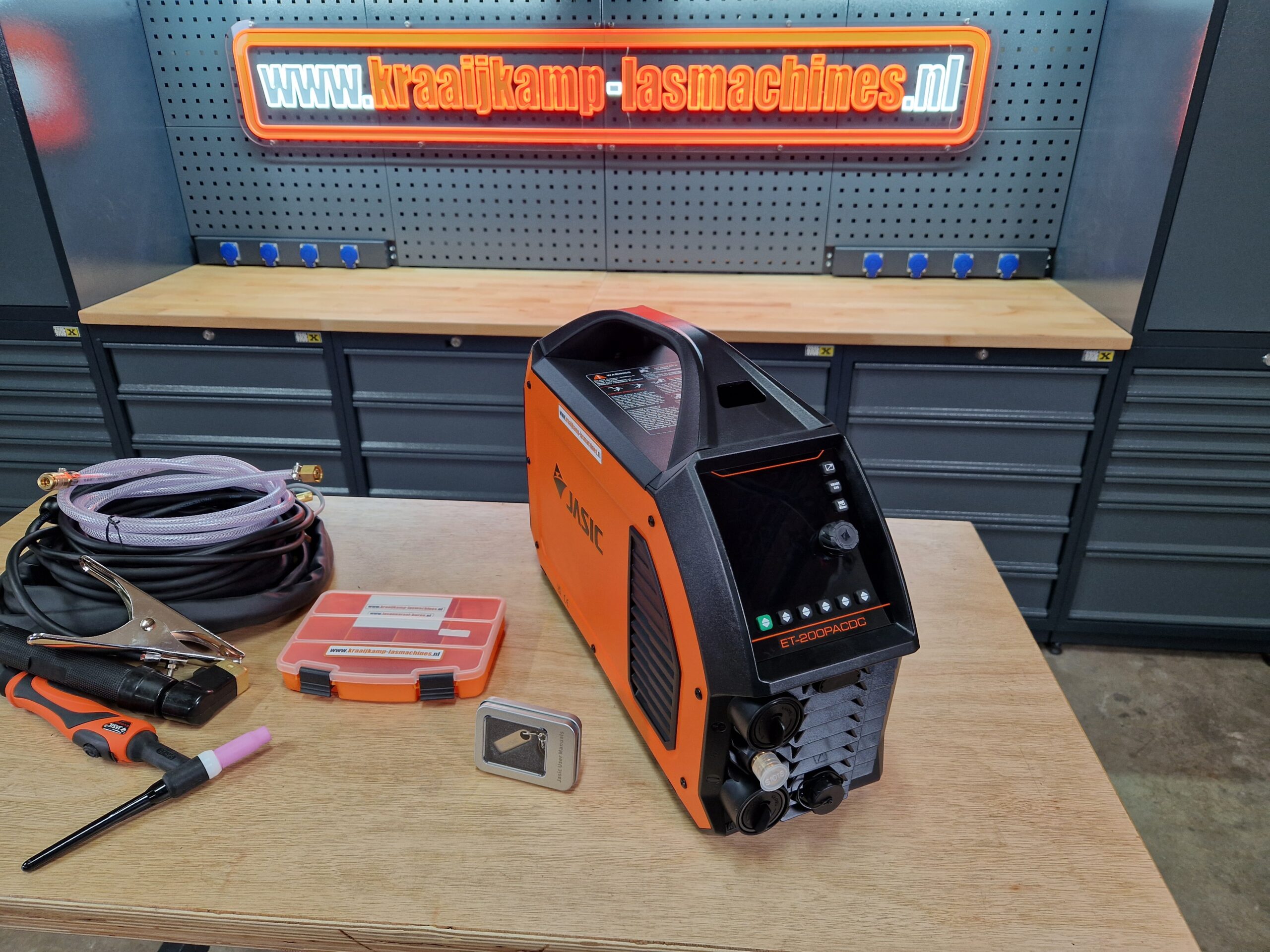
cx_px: 635
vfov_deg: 58.9
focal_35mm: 23
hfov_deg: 73.9
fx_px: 844
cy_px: 476
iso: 125
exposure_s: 1/50
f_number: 1.8
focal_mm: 5.4
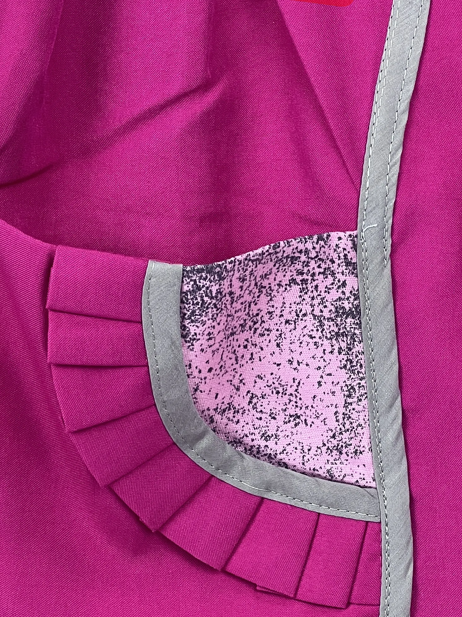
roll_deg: +0.4
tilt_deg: -3.5
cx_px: 48
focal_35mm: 159
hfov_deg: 9.3
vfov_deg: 12.4
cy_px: 383
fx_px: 2830
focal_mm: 9
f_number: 2.8
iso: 100
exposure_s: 1/100
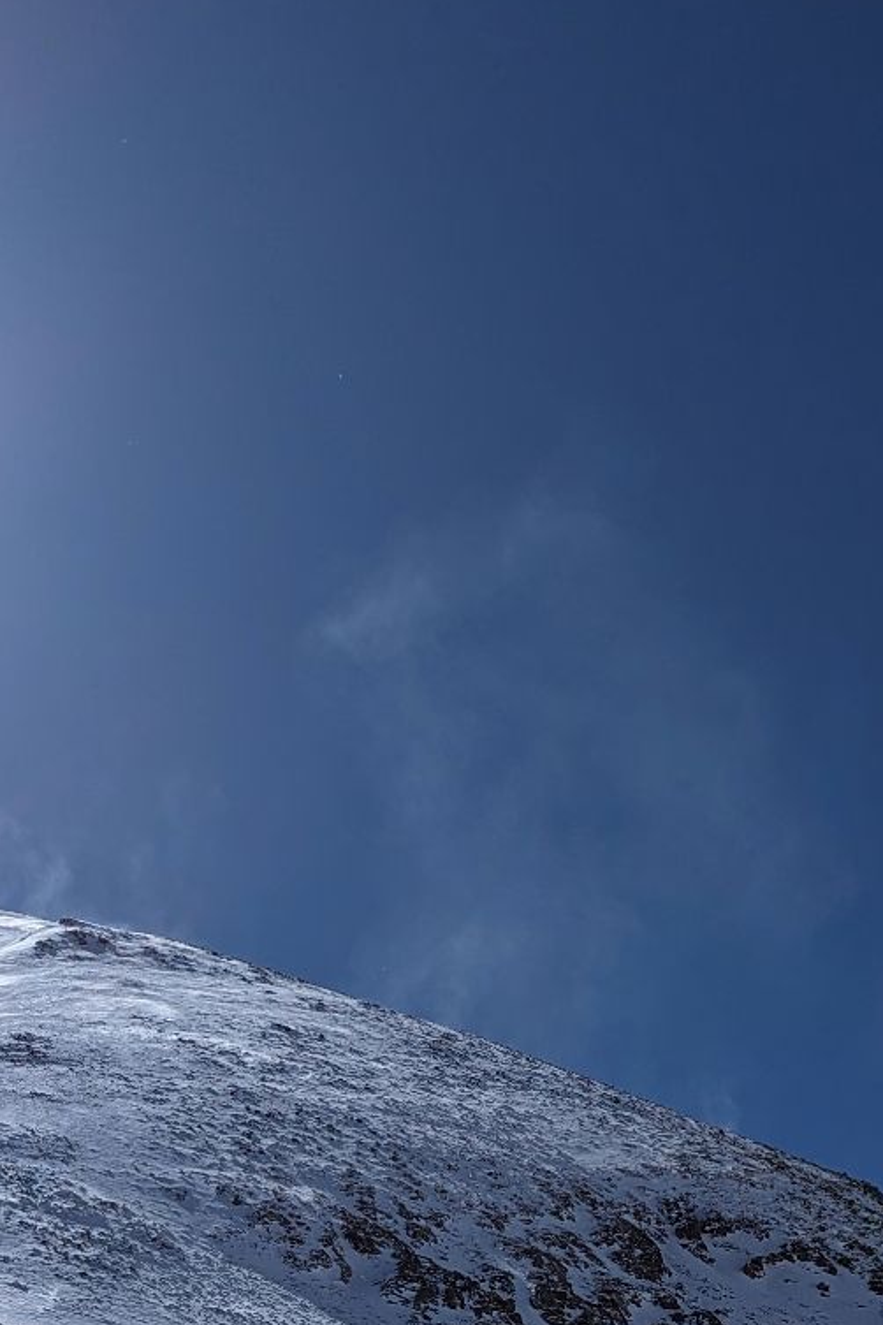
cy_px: 1197
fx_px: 2502
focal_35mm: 68
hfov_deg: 20.0
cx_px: 380
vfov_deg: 28.5
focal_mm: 6.81
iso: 50
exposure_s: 1/14085
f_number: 1.85
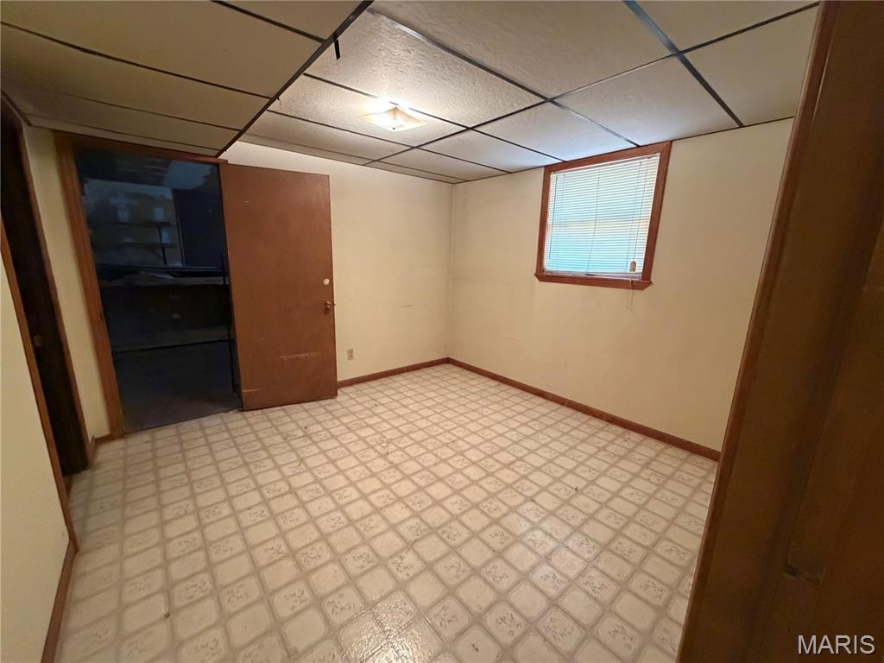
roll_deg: -0.9
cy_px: 332
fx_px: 358
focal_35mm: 14
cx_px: 442
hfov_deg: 102.1
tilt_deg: -11.8
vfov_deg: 85.7
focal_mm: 2.22
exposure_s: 1/60
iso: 1000
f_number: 2.2
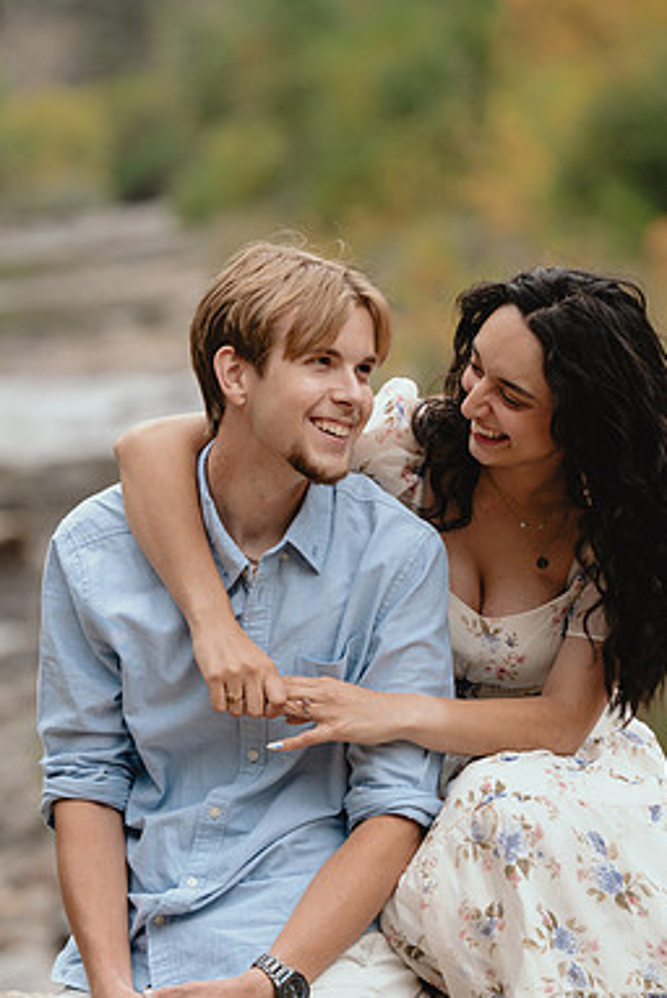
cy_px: 496
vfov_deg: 9.3
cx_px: 151
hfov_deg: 6.2
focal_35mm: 221
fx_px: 6130
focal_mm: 146
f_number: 3.5
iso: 320
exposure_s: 1/250
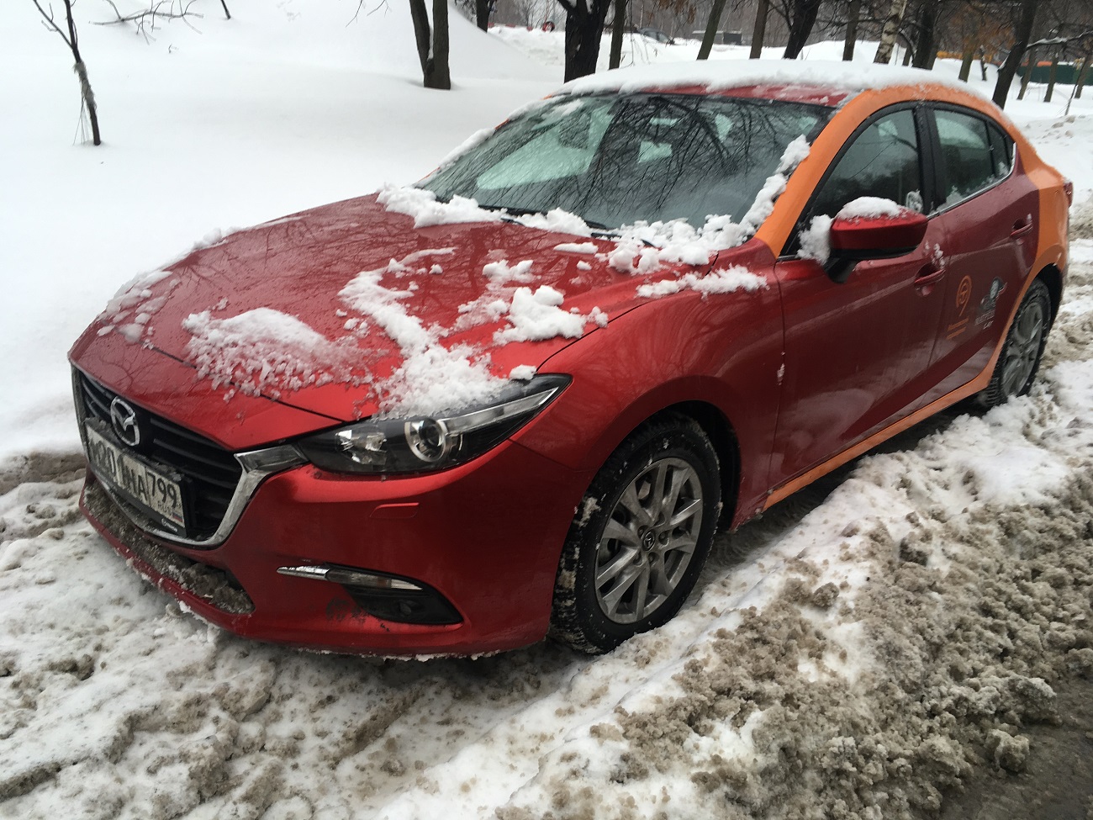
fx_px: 916
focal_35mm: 29
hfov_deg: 61.7
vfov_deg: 48.2
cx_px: 546
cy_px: 410
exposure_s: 1/123
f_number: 2.2
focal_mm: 4.15
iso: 25
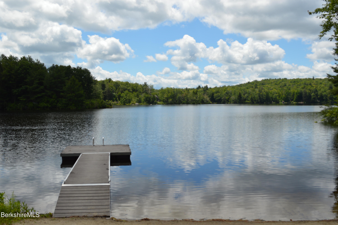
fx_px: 338
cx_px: 169
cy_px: 112
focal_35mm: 36
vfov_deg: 36.8
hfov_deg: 53.2
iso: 100
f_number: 8
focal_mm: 24
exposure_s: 1/250
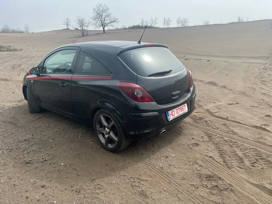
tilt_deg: -8.4
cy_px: 102
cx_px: 136
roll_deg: -2.0
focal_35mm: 26
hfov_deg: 67.3
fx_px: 204
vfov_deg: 53.1
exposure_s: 1/2632
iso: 50
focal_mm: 5.7
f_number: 1.5
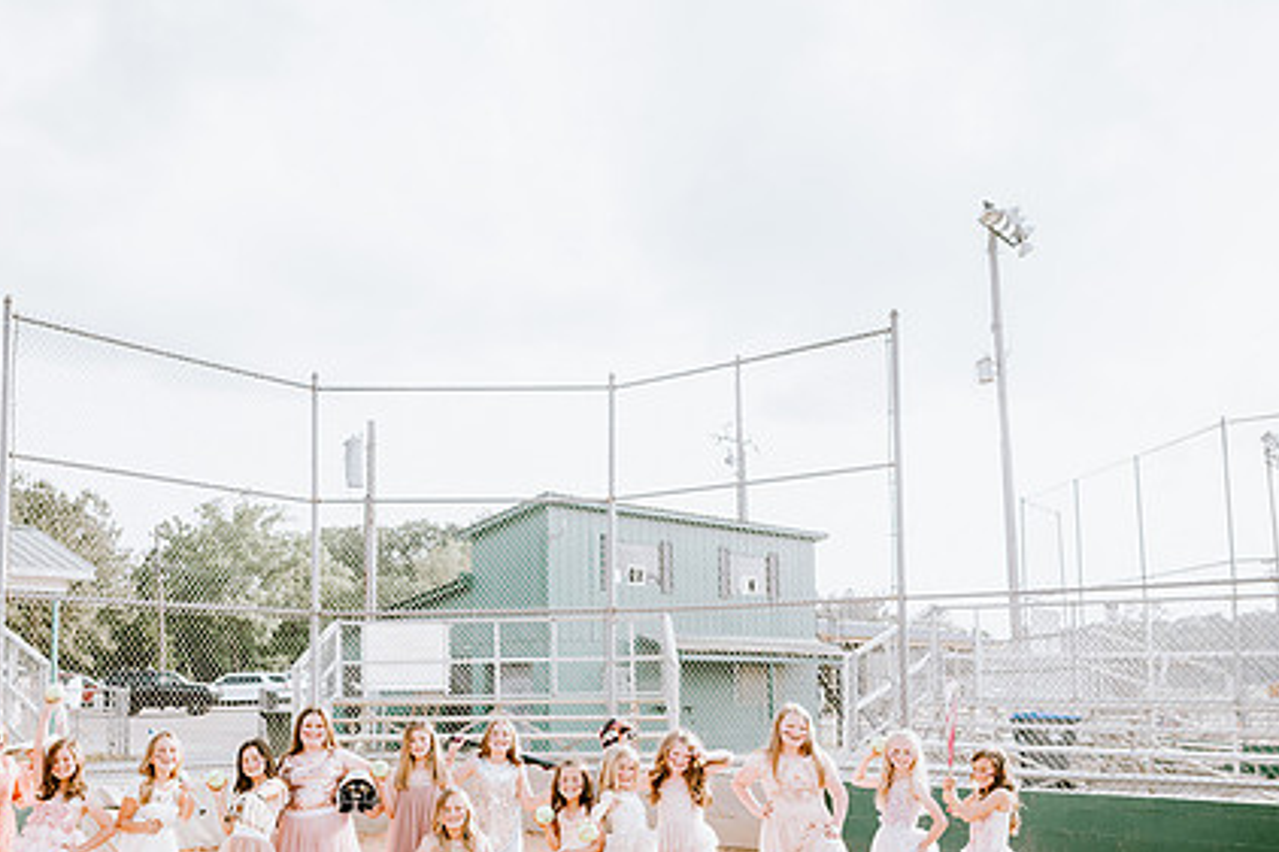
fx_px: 1172
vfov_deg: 39.4
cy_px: 581
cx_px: 539
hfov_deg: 57.0
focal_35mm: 33
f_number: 2.8
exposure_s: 1/1250
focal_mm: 24
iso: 160
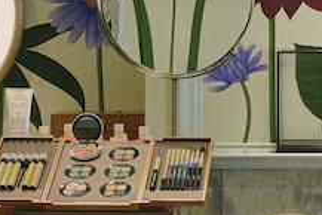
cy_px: 44
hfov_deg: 11.5
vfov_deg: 7.8
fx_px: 1584
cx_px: 335
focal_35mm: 177
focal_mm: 32
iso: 1600
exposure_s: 1/30
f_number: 11
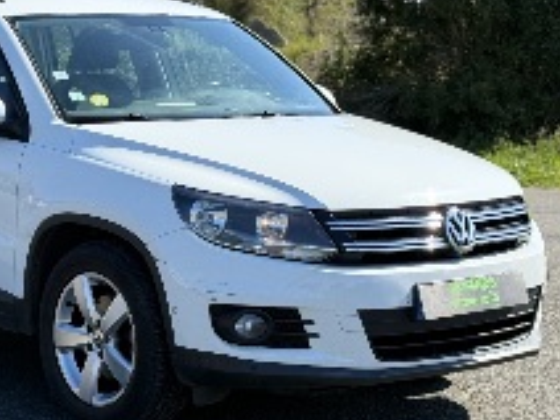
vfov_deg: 15.7
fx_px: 1521
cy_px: 251
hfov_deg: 20.6
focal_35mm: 94
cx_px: 98
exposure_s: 1/3226
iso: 100
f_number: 1.78
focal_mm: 6.76
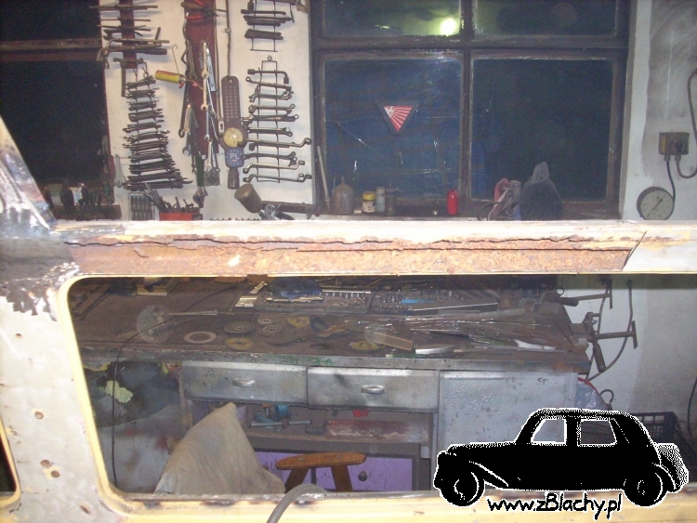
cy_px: 262
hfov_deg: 50.1
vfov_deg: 38.7
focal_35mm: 37
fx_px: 745
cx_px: 348
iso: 400
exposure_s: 1/60
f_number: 2.8
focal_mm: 6.2
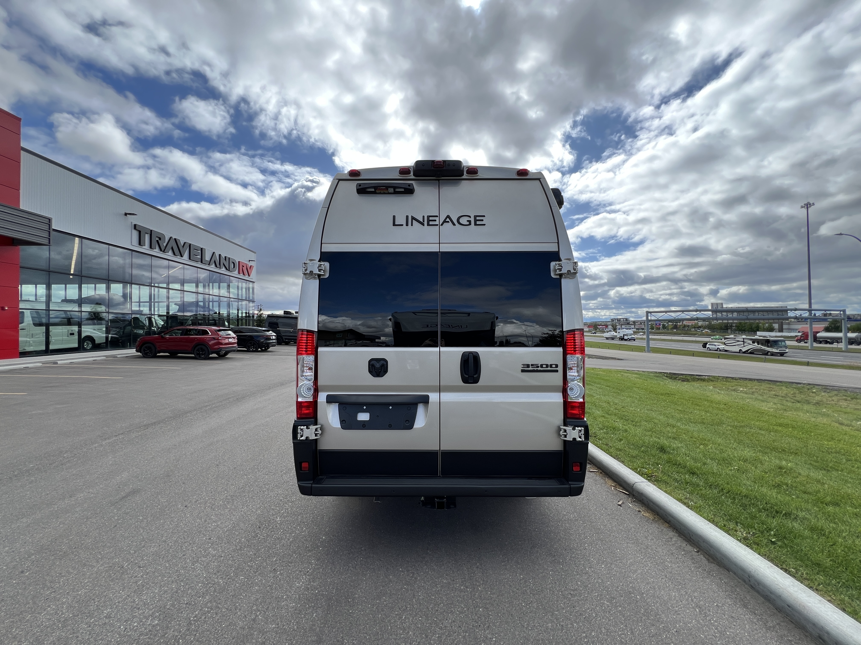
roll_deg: +1.0
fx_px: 323
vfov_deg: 89.9
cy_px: 322
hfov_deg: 106.2
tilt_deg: -0.3
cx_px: 430
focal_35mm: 13
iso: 32
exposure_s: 1/815
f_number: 1.8
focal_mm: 1.57
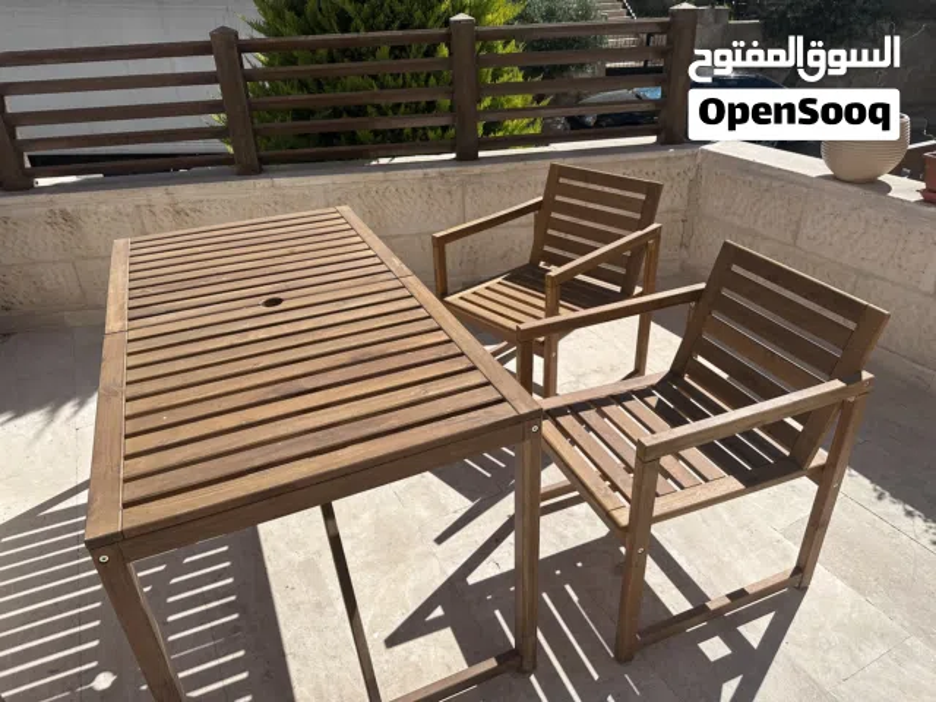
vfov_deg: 56.8
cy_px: 351
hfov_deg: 71.6
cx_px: 468
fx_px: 649
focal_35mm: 24
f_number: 1.78
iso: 80
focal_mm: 6.86
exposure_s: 1/6623
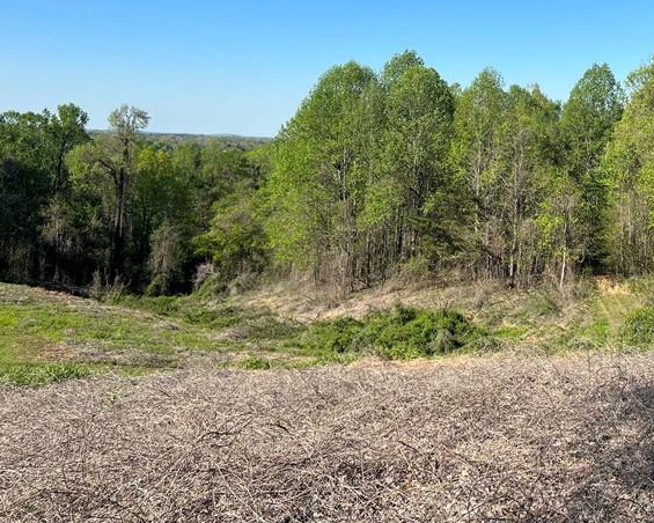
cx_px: 548
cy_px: 133
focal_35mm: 46
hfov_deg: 38.4
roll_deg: -1.7
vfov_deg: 32.2
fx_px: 890
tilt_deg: +0.3
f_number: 1.5
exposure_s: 1/3571
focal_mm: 5.7
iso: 50
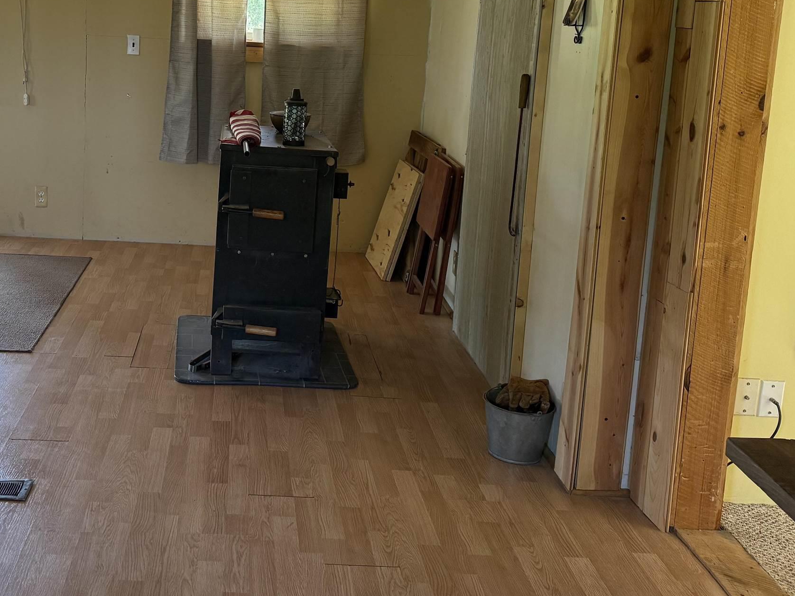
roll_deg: -2.8
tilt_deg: -9.1
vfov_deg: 32.5
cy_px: 183
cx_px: 250
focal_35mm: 44
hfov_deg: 42.2
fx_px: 1011
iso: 200
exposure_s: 1/97
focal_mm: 6.76
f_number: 1.78
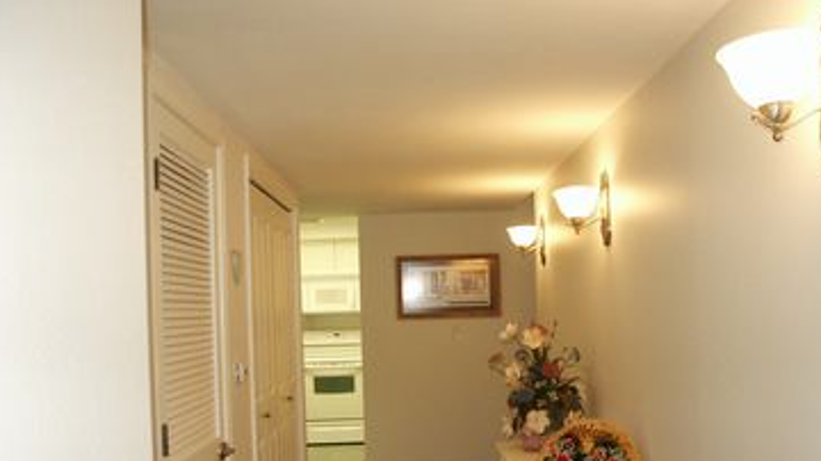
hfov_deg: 51.6
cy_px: 313
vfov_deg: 30.1
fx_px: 849
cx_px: 415
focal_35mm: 39
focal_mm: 7.18
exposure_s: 1/45
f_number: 3
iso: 200
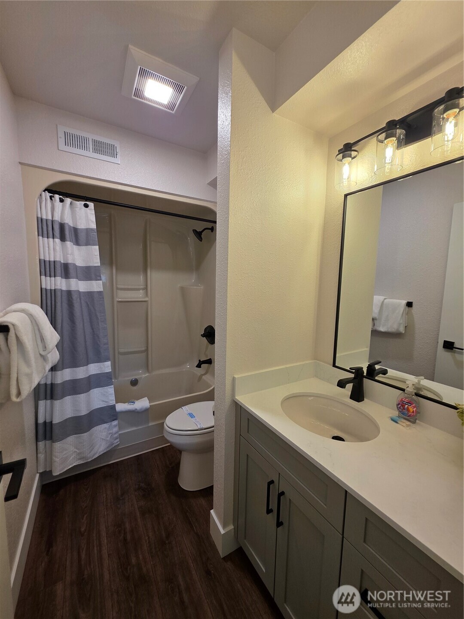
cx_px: 232
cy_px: 310
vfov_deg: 106.2
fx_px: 232
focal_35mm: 13
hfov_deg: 89.9
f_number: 1.9
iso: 100
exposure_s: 1/120
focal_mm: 2.2
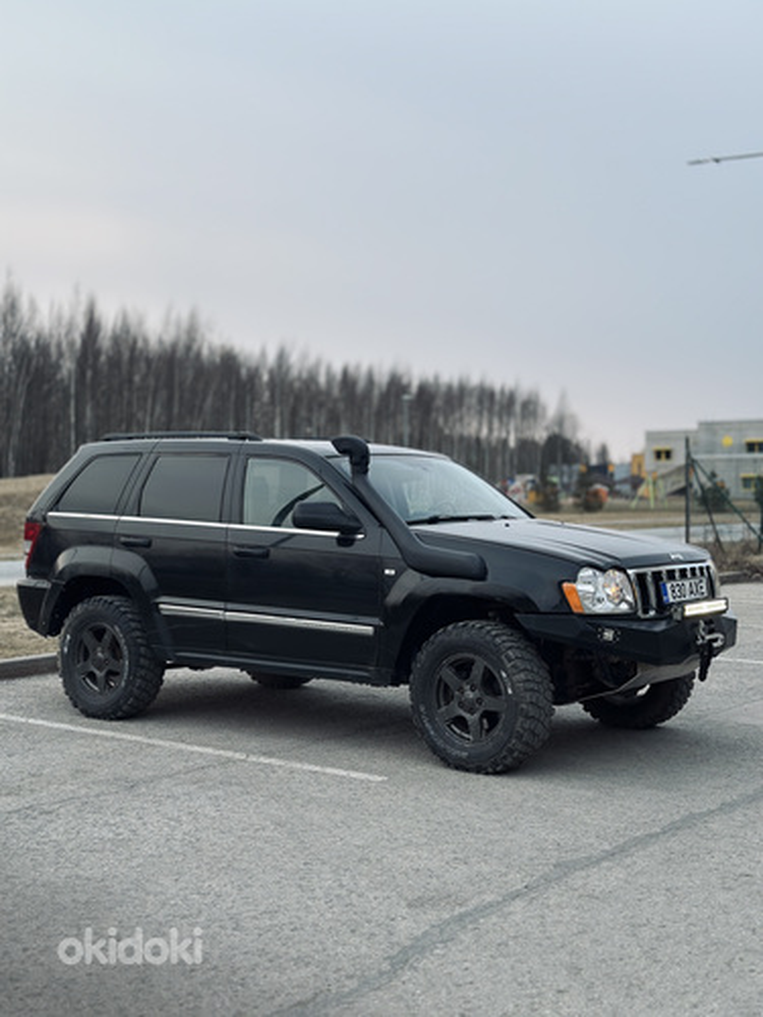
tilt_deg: -1.2
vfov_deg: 39.7
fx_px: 1411
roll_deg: -0.4
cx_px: 382
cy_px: 508
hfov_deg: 30.3
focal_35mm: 48
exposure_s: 1/121
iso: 100
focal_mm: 6.86
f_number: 1.78
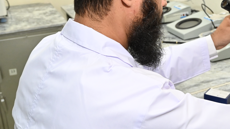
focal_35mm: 55
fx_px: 336
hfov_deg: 36.7
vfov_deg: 21.7
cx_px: 177
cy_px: 47
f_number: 5.6
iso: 3200
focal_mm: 24.5
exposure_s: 1/200
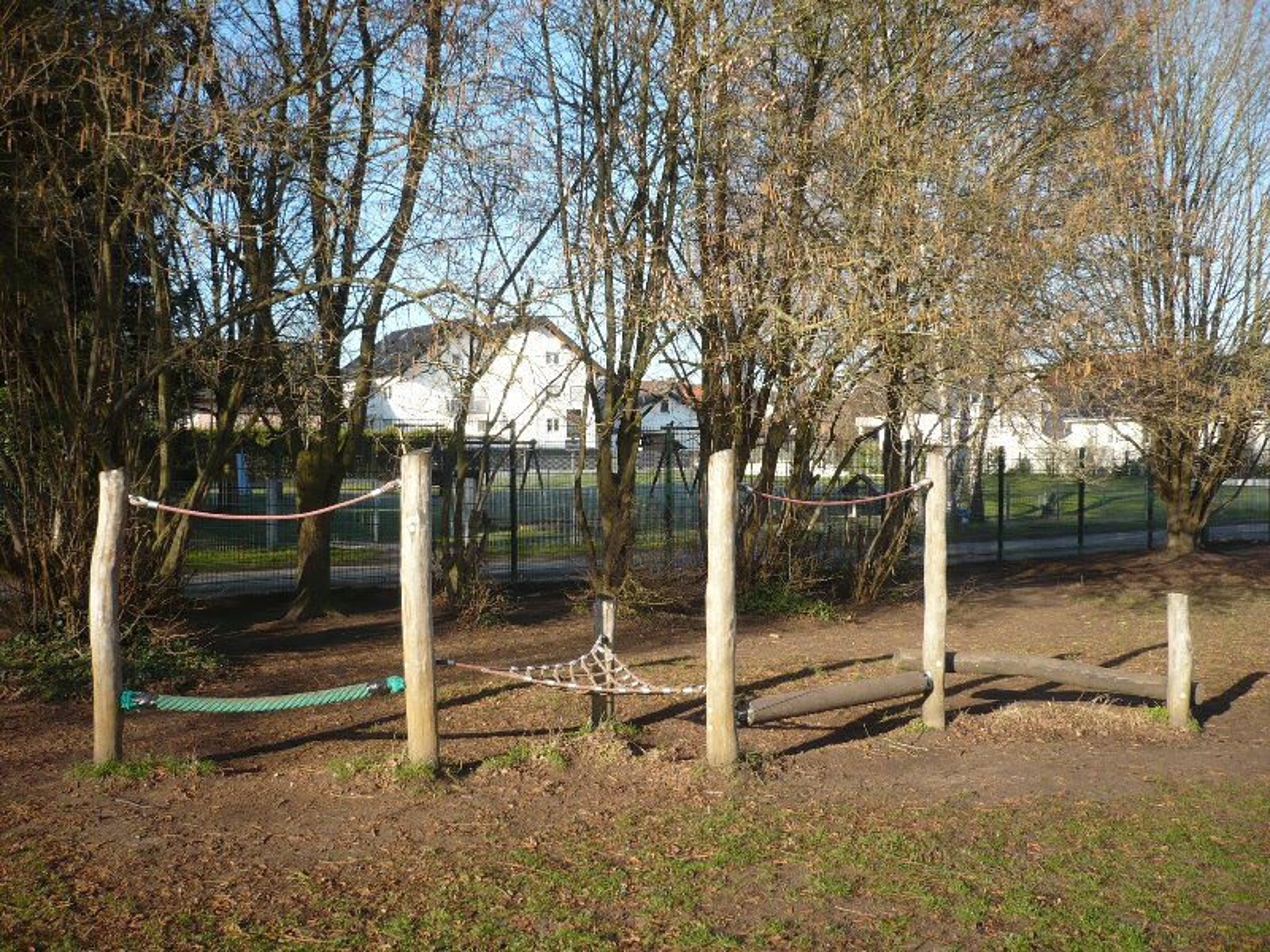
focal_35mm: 35
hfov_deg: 52.6
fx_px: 1284
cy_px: 476
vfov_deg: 40.7
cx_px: 635
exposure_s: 1/500
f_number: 2.8
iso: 100
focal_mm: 5.8
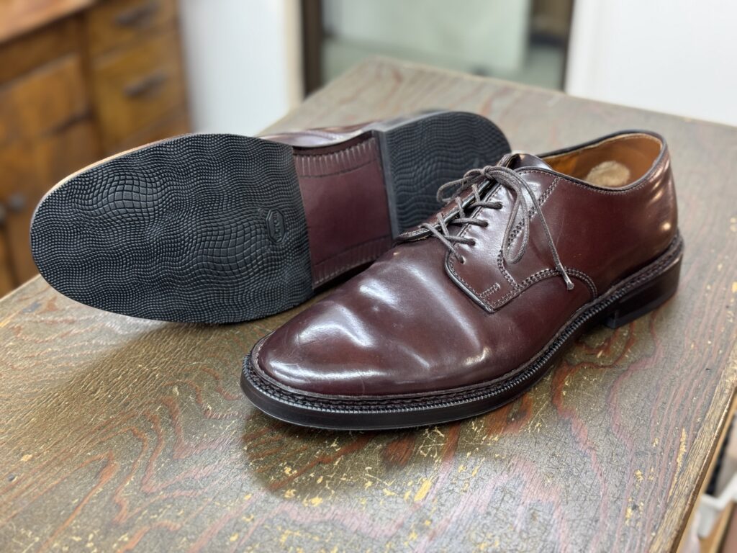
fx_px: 1022
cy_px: 276
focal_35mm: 48
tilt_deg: -33.0
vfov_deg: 30.3
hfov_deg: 39.7
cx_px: 368
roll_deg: +0.2
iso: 200
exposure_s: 1/40
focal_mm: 6.76
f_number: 1.78
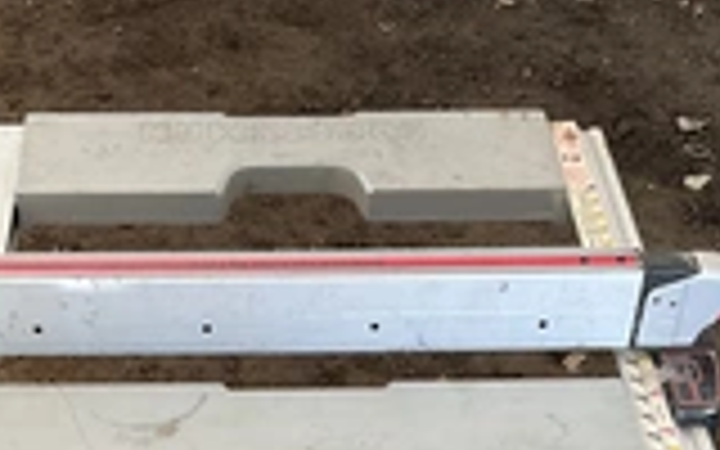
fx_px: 1511
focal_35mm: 77
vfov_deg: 15.6
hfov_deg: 26.7
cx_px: 256
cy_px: 670
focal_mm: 3
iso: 64
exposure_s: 1/122
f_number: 1.8
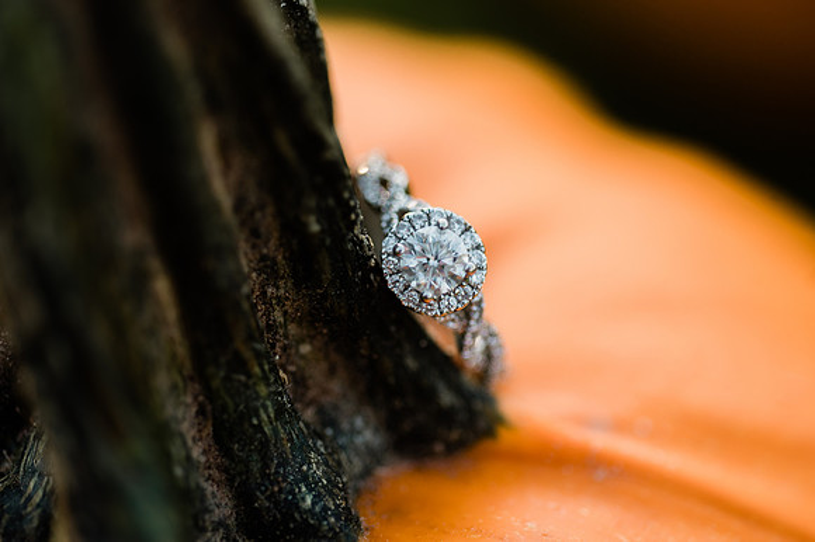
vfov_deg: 22.6
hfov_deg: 33.4
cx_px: 408
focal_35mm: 60
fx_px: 1358
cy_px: 271
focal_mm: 60
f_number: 4.5
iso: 400
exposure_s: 1/250
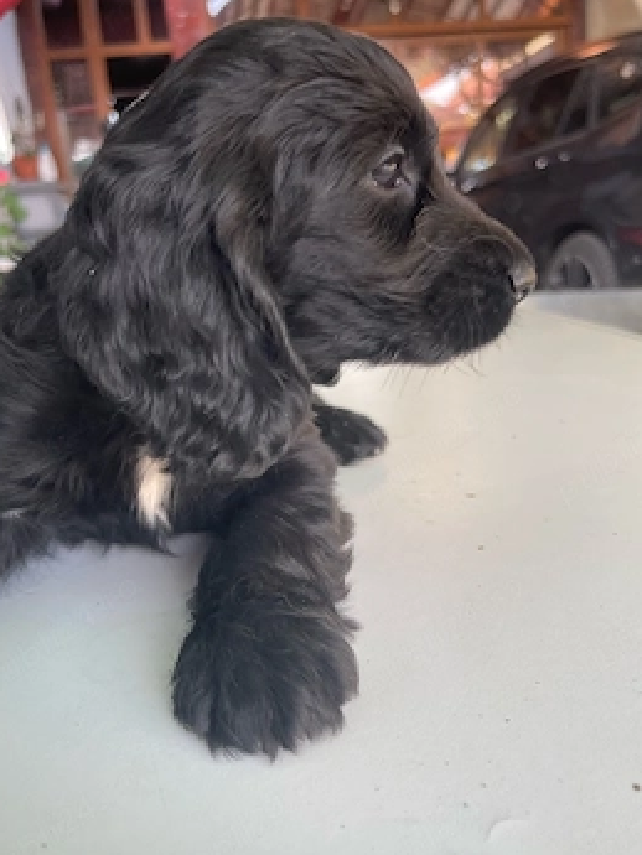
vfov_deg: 61.5
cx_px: 300
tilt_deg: -17.9
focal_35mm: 29
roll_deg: +6.1
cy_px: 473
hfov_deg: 48.2
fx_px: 717
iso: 80
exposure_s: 1/121
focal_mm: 5.1
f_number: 1.6
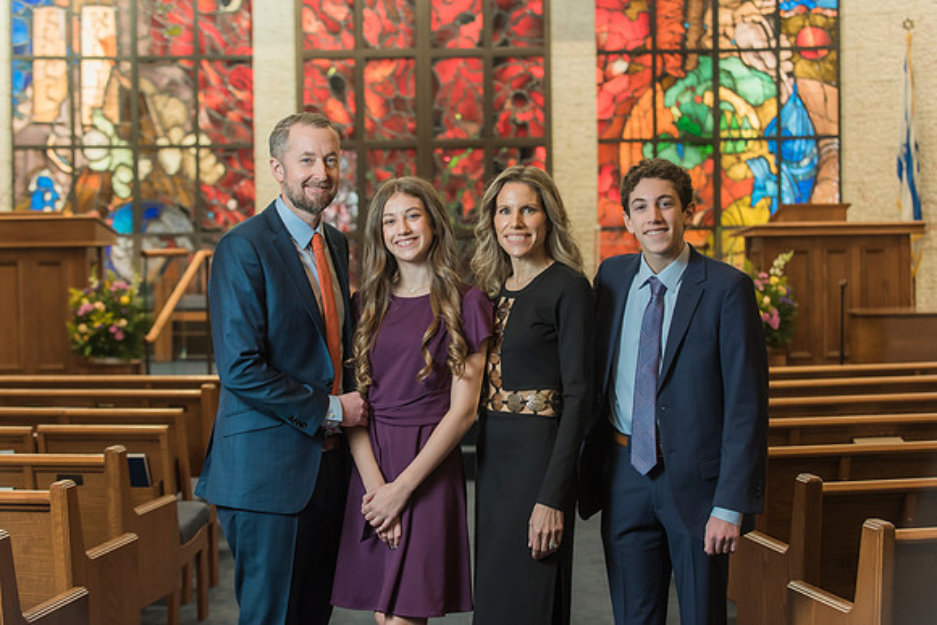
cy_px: 307
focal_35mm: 76
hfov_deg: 26.5
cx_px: 460
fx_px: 1988
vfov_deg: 17.9
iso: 1250
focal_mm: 75
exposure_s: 1/125
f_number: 4
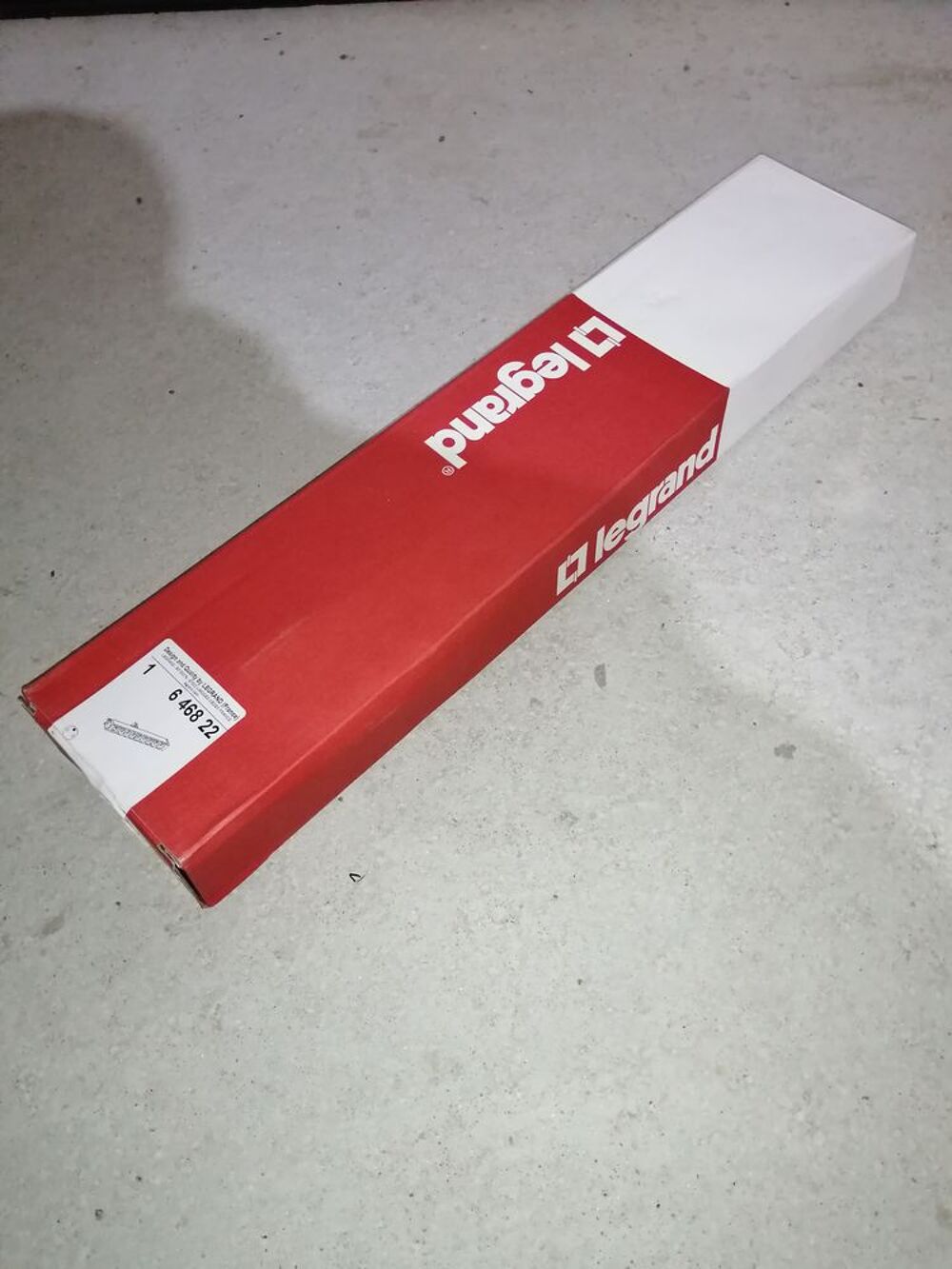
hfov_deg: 53.1
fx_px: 953
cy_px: 634
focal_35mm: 26
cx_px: 476
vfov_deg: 67.3
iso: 320
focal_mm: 3.64
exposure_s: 1/33.3
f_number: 1.8
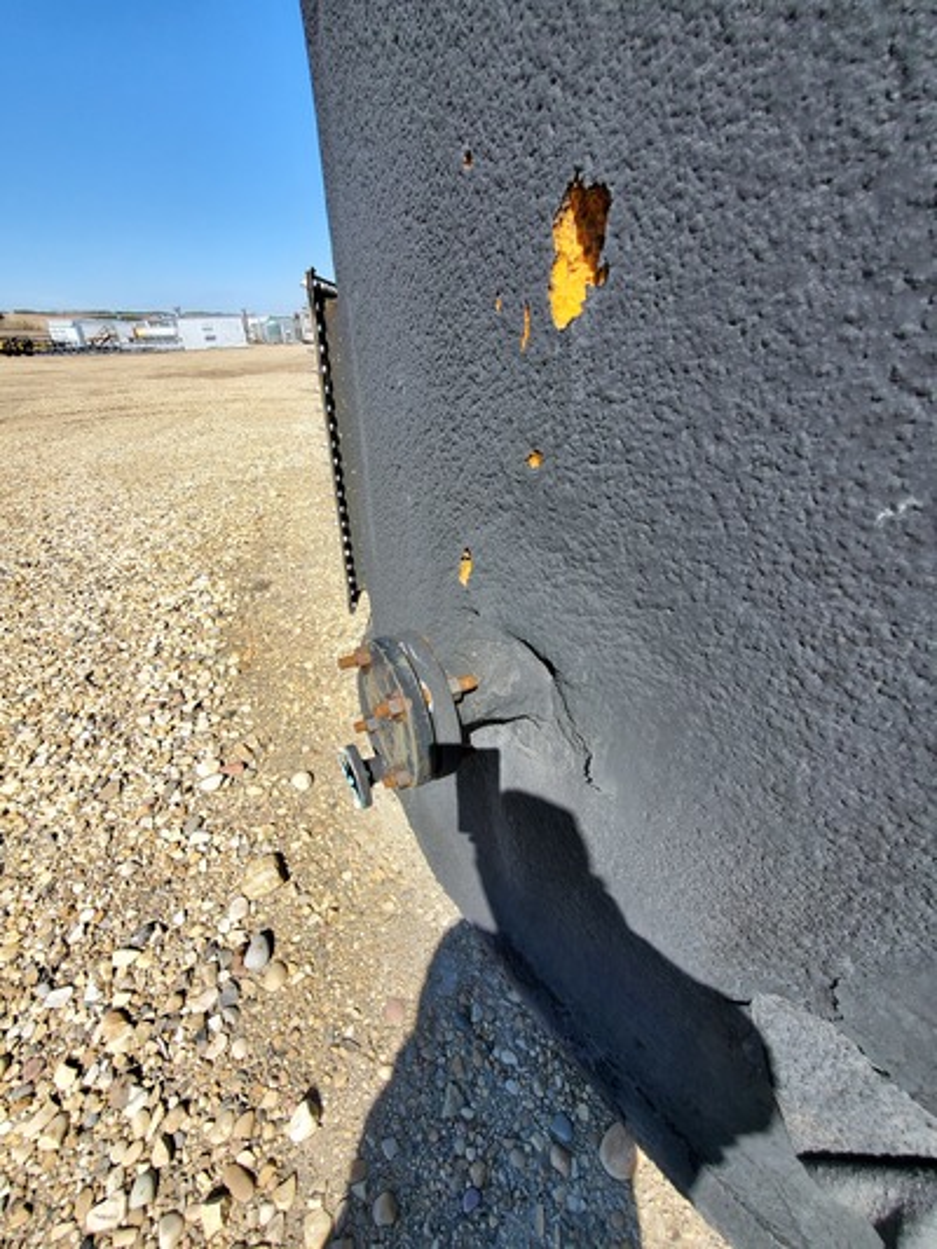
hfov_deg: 89.9
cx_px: 468
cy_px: 624
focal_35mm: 13
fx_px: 469
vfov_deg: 106.2
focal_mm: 1.8
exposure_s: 1/766
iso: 50
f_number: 2.2
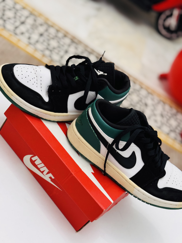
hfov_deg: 30.3
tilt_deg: -36.4
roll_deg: -38.5
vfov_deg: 39.7
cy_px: 122
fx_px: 336
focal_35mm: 48
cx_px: 91
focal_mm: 6.76
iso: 1000
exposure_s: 1/20
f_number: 1.78
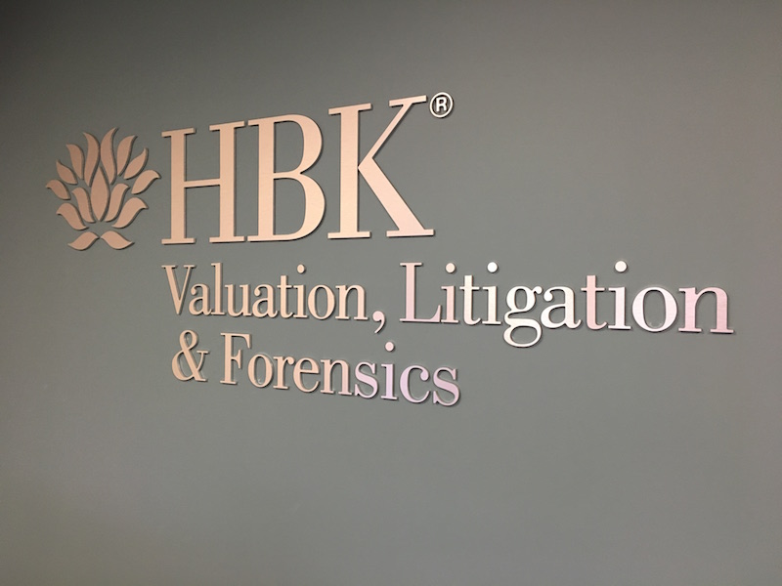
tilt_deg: -0.4
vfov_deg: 48.2
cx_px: 391
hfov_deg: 61.7
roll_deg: -0.1
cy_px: 293
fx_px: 655
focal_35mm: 29
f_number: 2.2
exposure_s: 1/30
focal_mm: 4.15
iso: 80
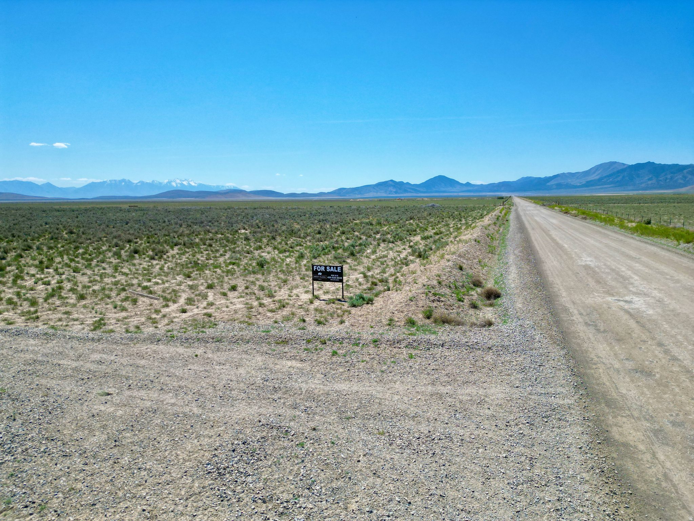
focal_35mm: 24
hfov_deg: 71.6
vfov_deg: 56.8
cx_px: 347
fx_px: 481
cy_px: 260
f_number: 1.7
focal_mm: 6.72
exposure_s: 1/3200
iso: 100
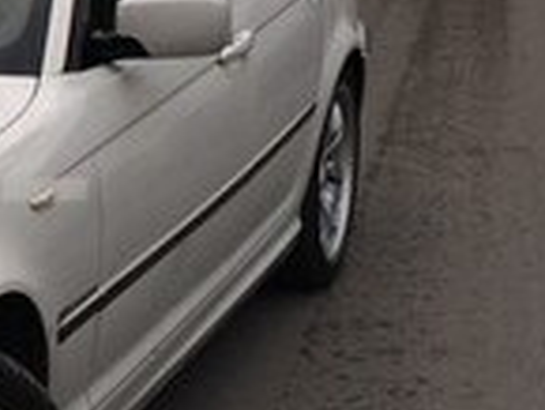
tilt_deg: -11.6
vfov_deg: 11.2
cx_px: -297
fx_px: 2080
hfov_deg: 13.9
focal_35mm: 132
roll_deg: +1.0
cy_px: 145
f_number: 2.2
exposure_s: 1/266
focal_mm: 4.15
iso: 32
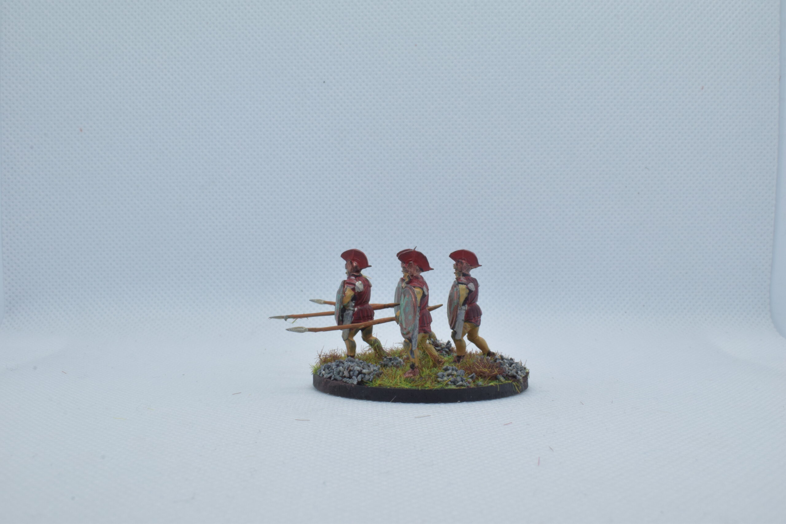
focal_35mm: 40
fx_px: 884
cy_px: 262
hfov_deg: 47.9
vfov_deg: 33.0
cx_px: 393
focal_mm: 27
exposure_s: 1/60
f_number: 25
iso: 800
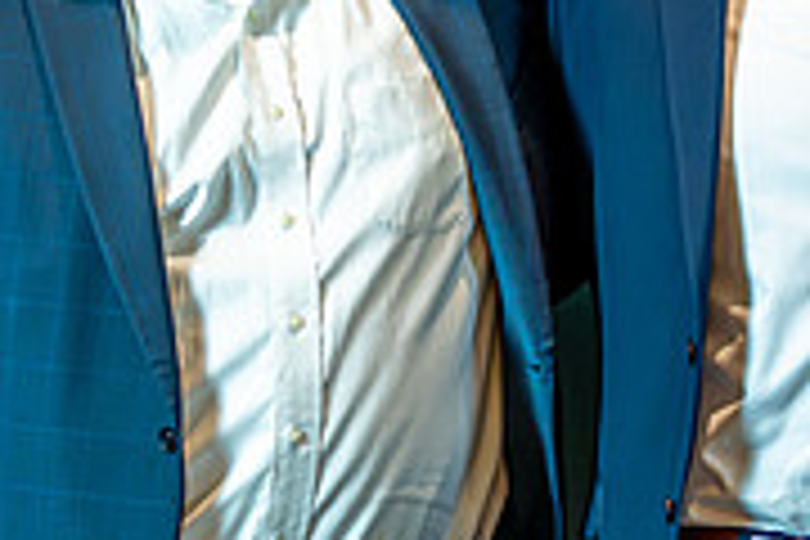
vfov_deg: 7.1
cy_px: 138
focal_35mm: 194
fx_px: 4365
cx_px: 867
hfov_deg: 10.5
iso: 1250
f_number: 1.2
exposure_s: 1/400
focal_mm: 50
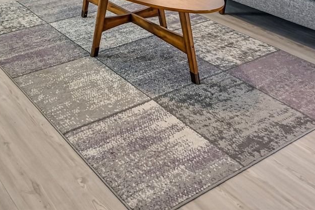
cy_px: -153
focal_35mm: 52
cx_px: 56
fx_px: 455
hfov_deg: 36.7
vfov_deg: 20.0
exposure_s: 1/15
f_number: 6.7
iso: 280
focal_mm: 15
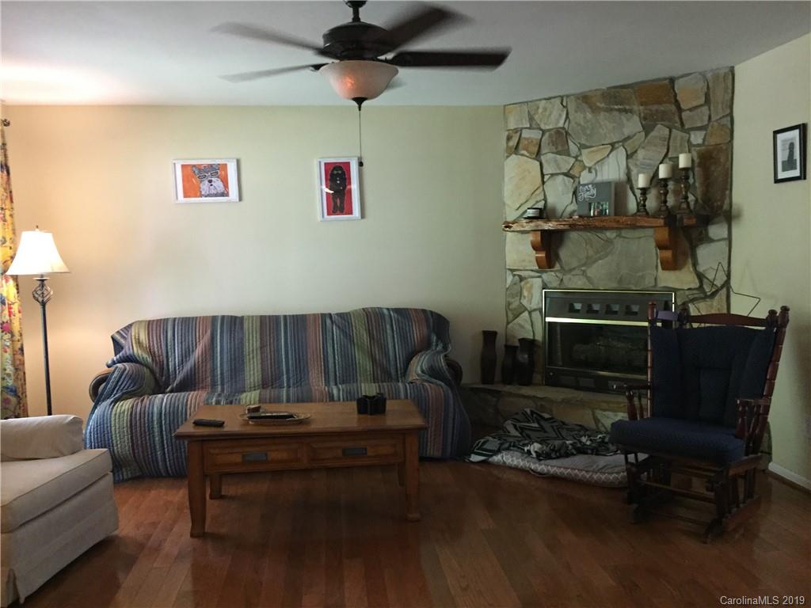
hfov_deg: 61.7
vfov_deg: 48.2
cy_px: 304
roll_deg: +0.3
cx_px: 406
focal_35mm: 29
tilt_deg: -5.1
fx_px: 679
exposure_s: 1/24
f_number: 2.2
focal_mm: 4.15
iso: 250
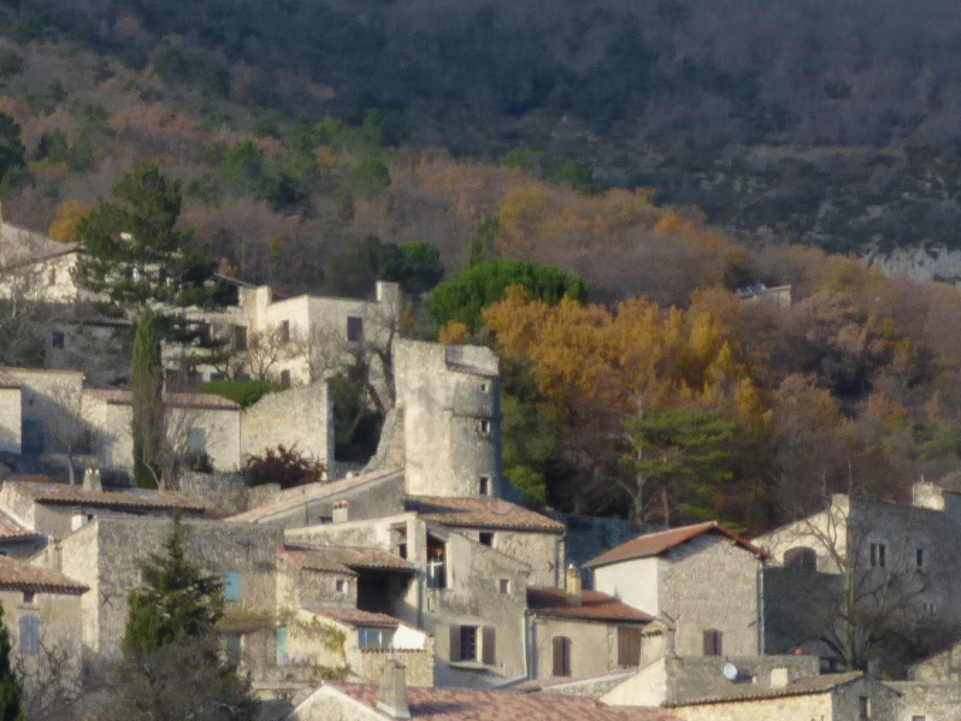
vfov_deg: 4.6
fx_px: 8970
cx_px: 23
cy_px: 426
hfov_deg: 6.1
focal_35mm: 323
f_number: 5.4
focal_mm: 19.1
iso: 100
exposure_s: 1/250
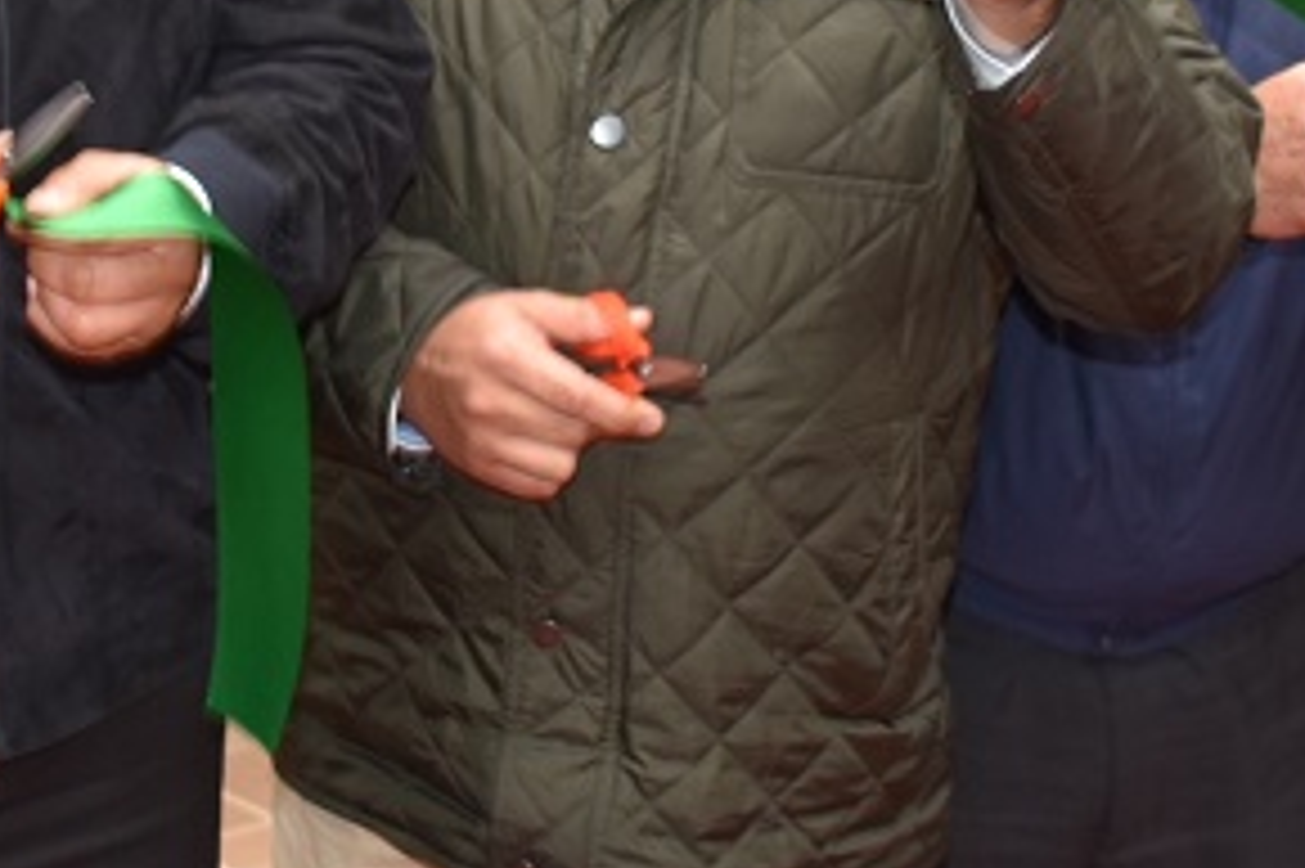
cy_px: 52
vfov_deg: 11.7
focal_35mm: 116
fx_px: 4202
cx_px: 590
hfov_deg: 17.6
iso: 360
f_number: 4
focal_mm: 28
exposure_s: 1/60
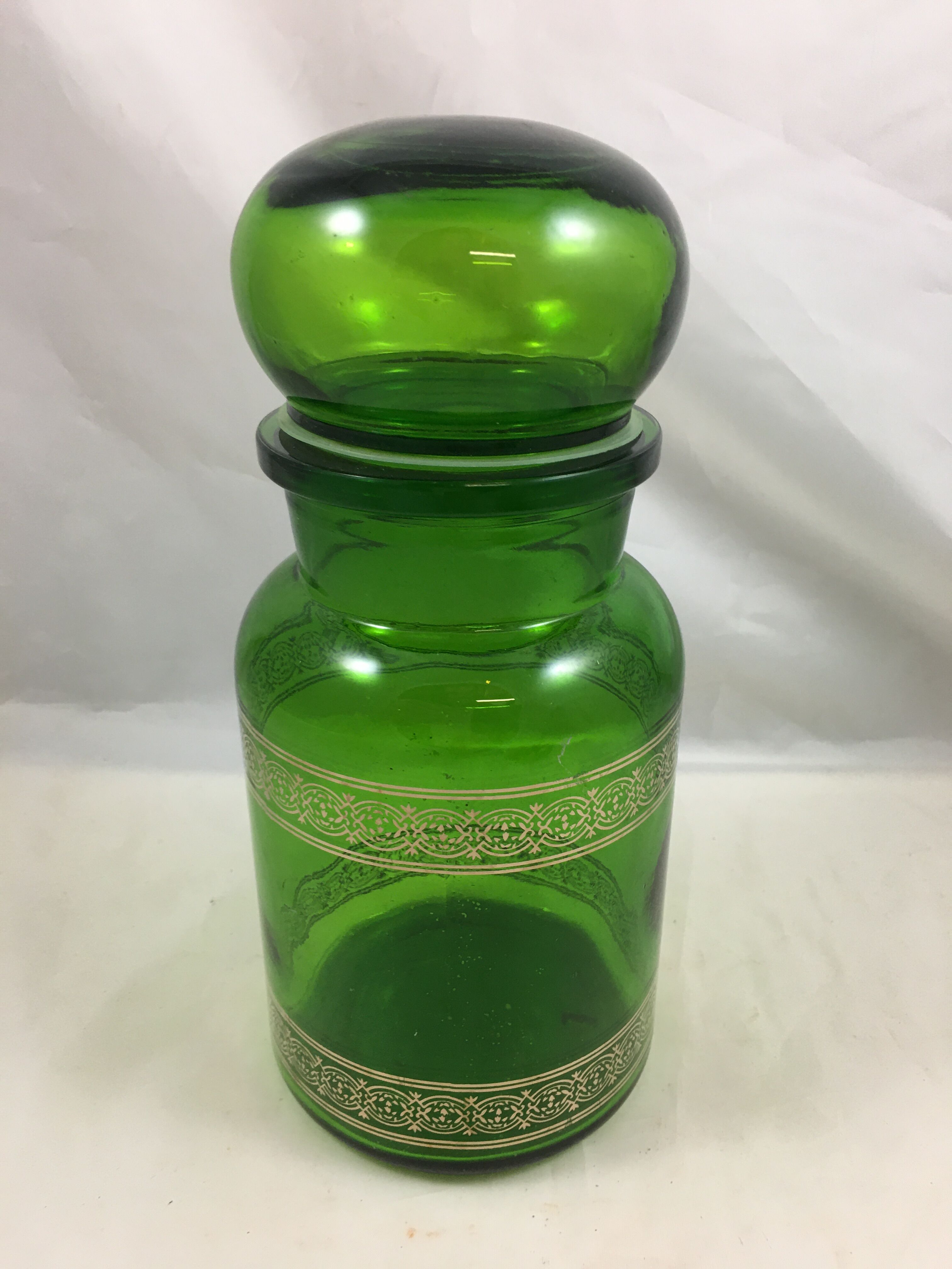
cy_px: 634
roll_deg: +0.0
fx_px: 1063
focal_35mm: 29
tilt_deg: -22.6
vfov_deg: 61.7
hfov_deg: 48.2
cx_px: 476
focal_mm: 4.15
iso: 40
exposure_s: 1/33
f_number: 2.2
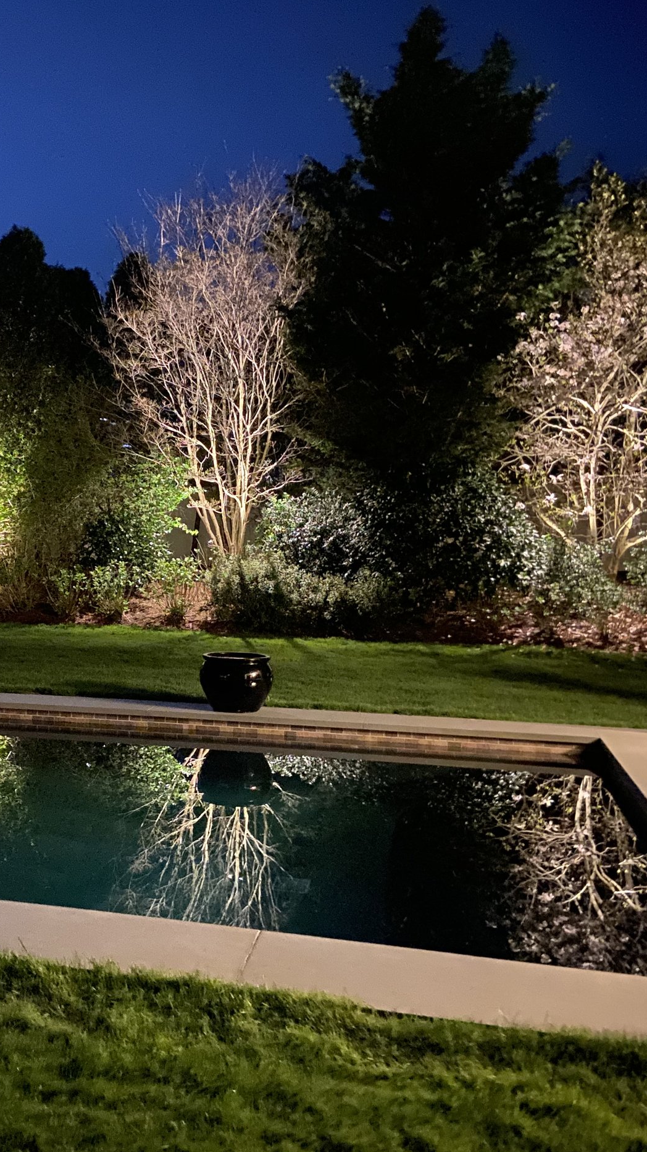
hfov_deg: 29.9
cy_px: 573
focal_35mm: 38
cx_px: 72
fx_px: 1159
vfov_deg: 52.8
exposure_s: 1/2
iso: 800
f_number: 1.8
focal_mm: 4.25
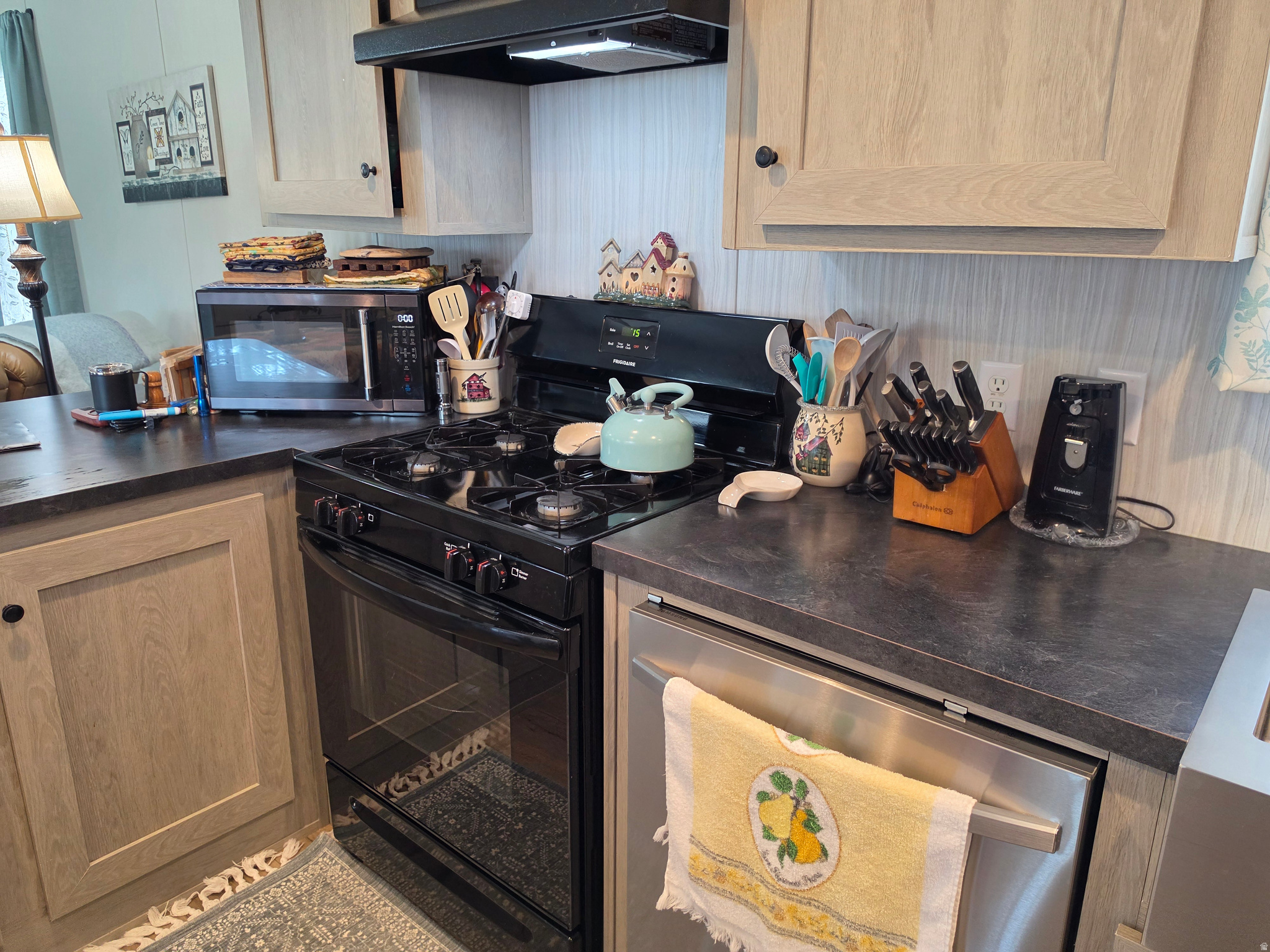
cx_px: 635
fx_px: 844
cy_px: 476
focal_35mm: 23
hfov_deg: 73.9
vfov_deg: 58.9
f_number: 1.4
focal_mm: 6.5
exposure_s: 1/120
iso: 200
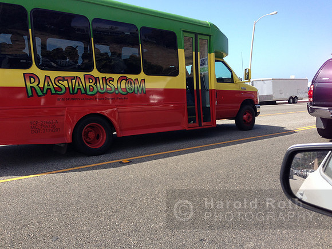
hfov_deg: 55.4
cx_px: 166
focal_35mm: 33
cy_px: 124
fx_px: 317
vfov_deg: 42.9
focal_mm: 4.13
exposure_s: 1/695
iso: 50
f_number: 2.4
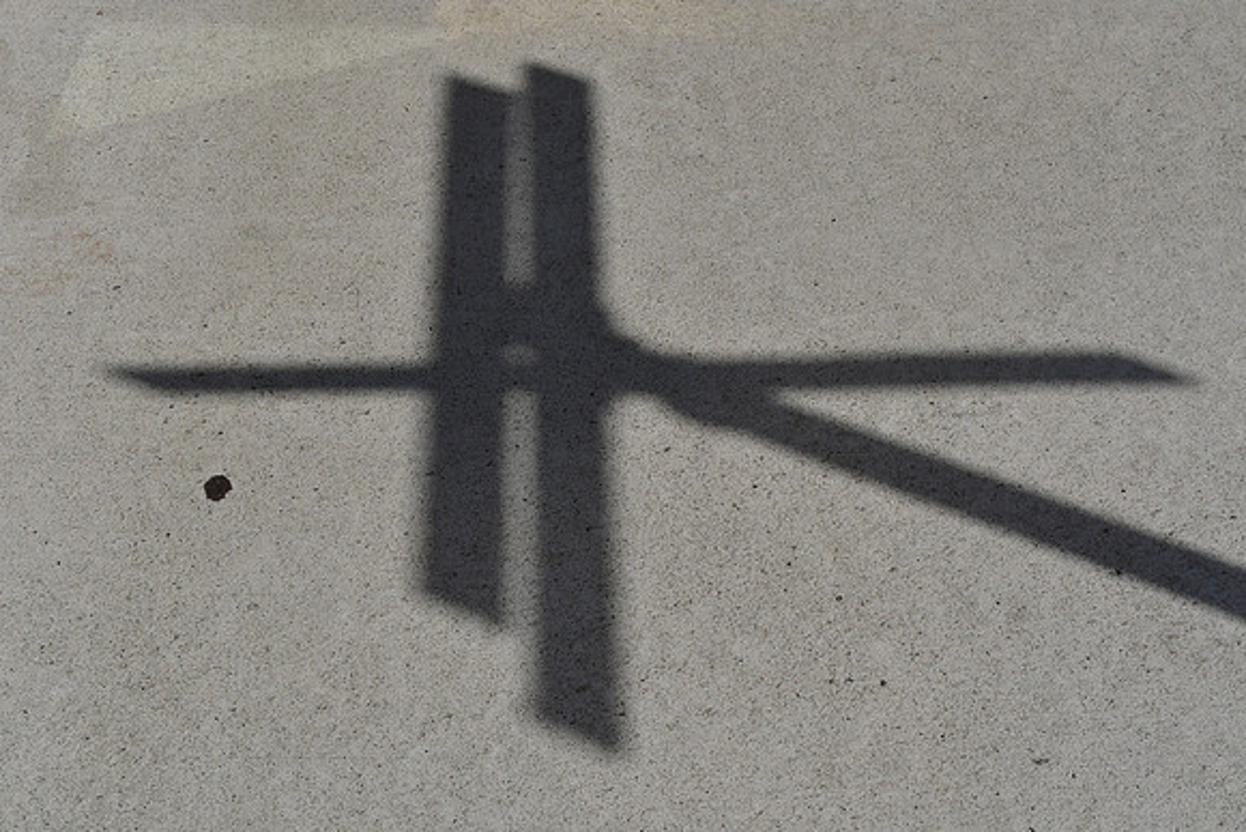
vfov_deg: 22.6
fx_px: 2077
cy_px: 416
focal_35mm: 60
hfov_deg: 33.4
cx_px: 623
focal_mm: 40
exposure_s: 1/400
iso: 200
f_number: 16
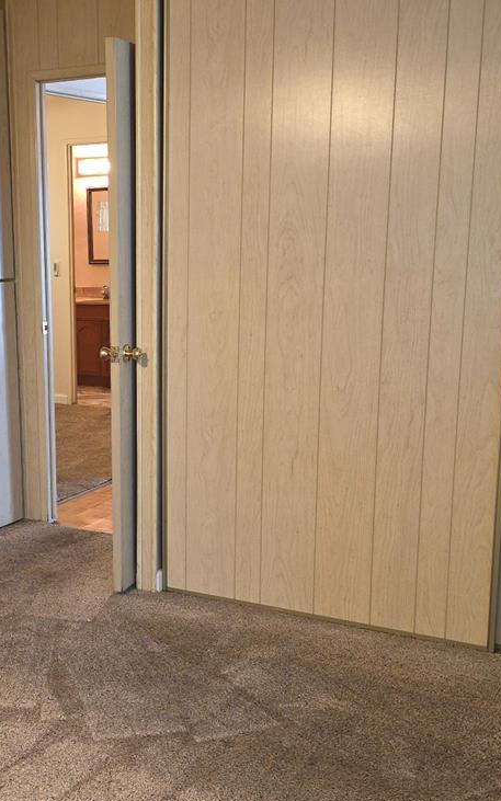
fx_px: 1092
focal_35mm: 50
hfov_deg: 25.3
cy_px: 471
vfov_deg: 40.2
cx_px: 88
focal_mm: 6.3
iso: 100
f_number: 1.7
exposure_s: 1/30
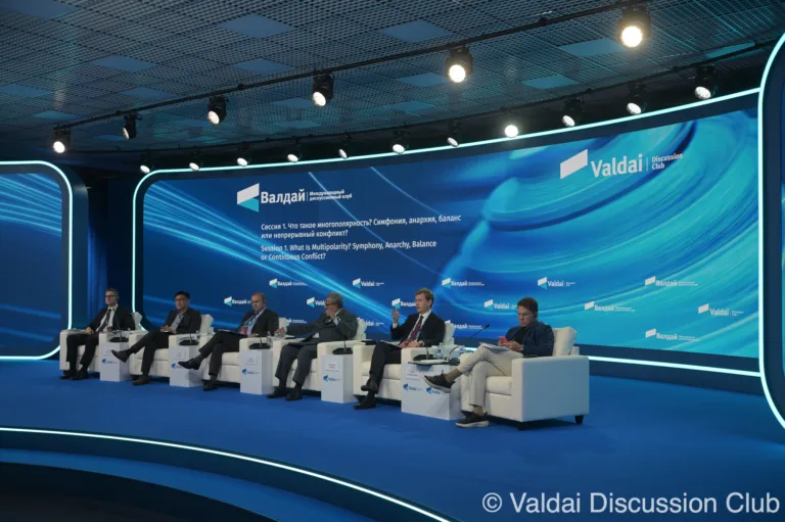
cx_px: 392
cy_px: 261
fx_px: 828
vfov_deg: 35.0
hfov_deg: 50.7
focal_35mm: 38
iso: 800
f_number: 4.5
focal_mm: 38
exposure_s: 1/125
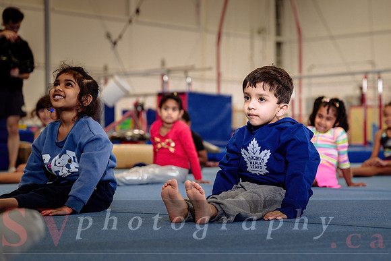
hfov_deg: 23.6
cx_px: 238
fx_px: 936
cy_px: 156
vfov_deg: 15.9
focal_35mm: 86
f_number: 3.5
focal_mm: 70
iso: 800
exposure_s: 1/160
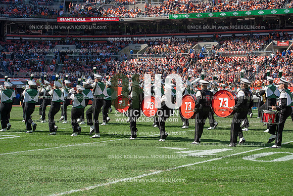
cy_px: 98
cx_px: 146
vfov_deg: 19.5
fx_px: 570
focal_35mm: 70
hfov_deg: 28.8
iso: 400
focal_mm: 70
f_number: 5
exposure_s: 1/2000
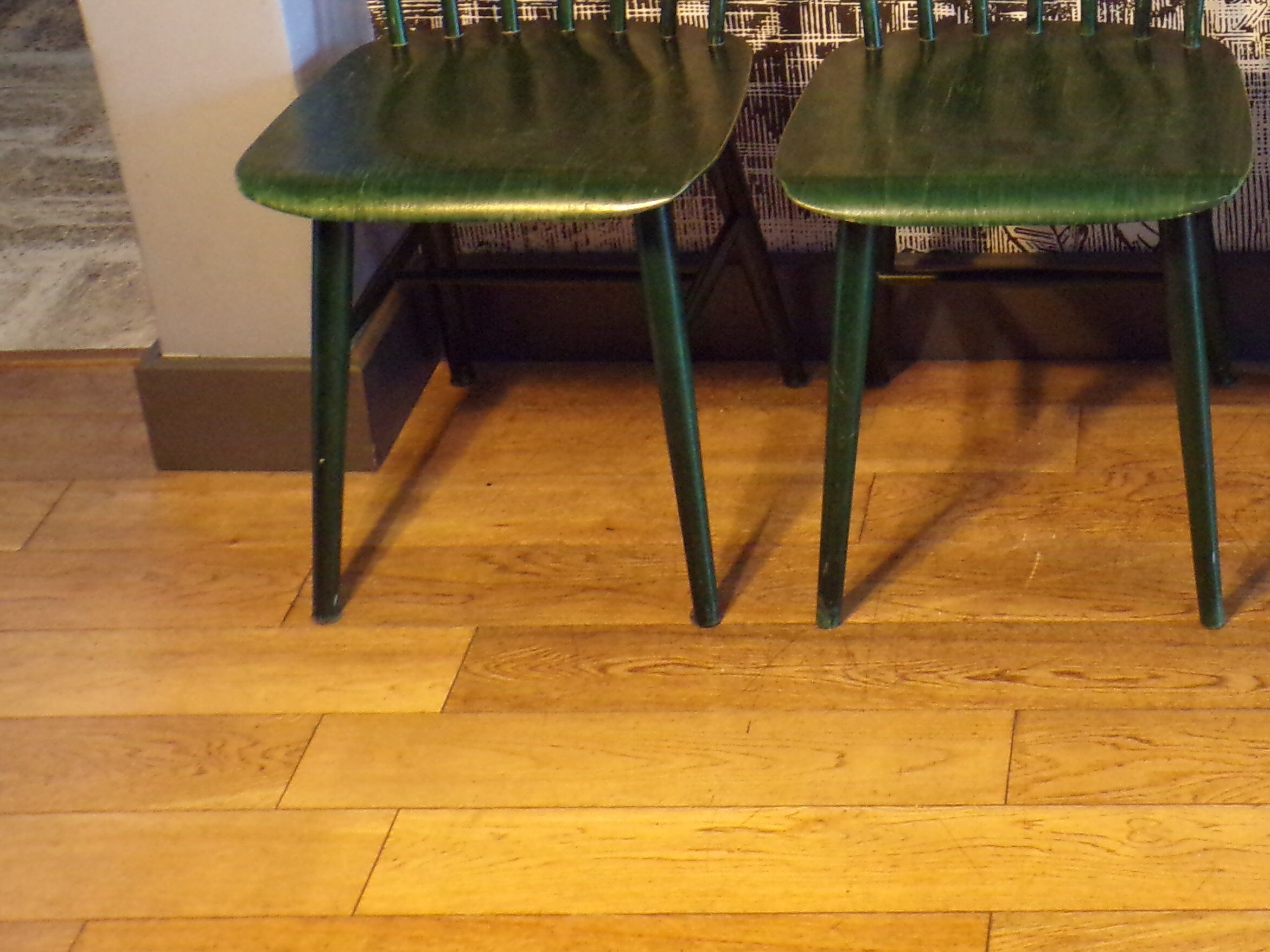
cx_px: 1228
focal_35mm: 63
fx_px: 2311
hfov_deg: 29.0
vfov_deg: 22.7
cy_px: 85
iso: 400
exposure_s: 1/9
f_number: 3.2
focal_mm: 5.8
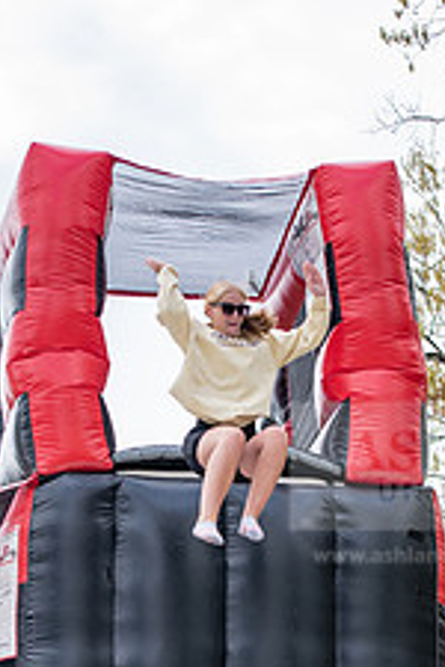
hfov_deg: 9.8
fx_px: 2596
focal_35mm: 140
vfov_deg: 14.5
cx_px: 243
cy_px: 587
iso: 100
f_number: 3.5
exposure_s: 1/640
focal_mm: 70
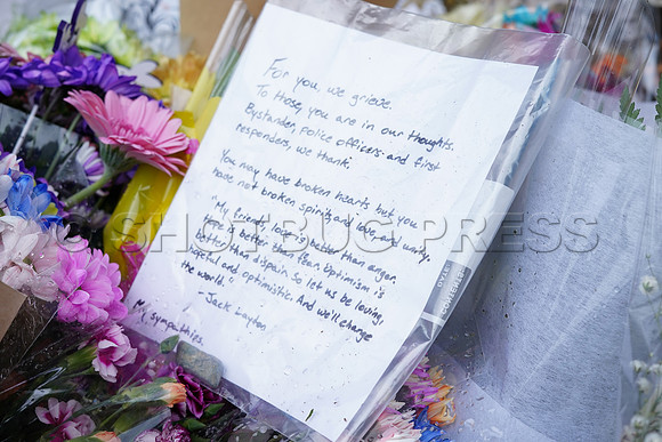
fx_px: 920
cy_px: 221
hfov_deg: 39.6
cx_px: 331
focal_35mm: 50
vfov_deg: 27.0
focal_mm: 50
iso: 640
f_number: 5.6
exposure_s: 1/160
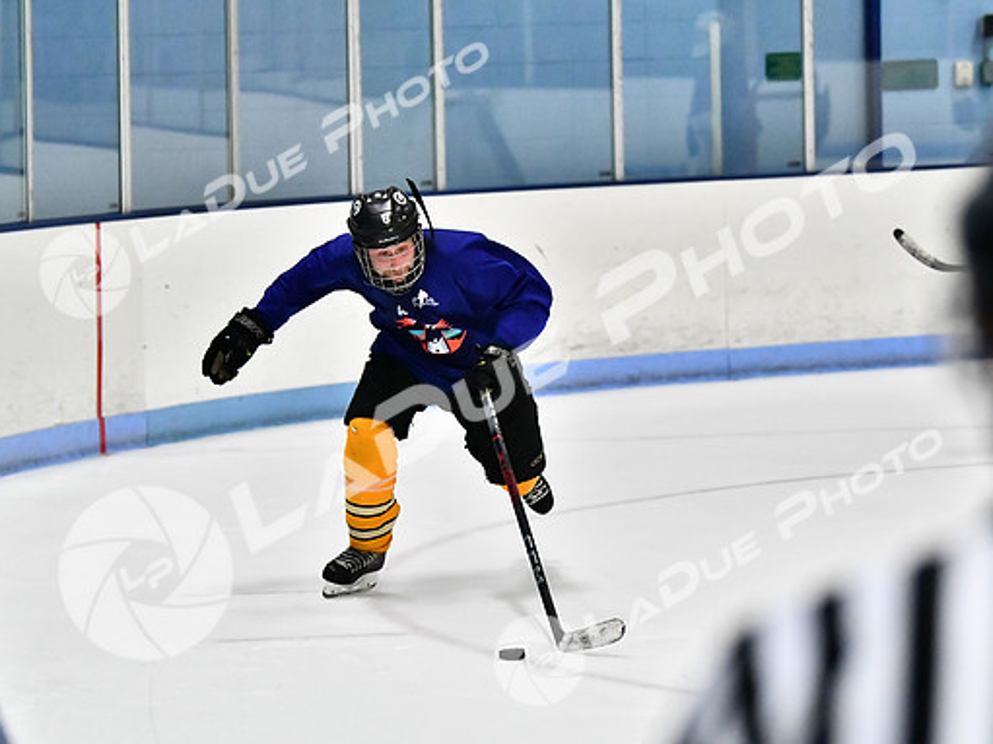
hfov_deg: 11.0
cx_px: 490
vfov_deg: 8.2
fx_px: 5162
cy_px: 374
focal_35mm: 180
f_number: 2.8
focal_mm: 110
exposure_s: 1/1600
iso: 8000
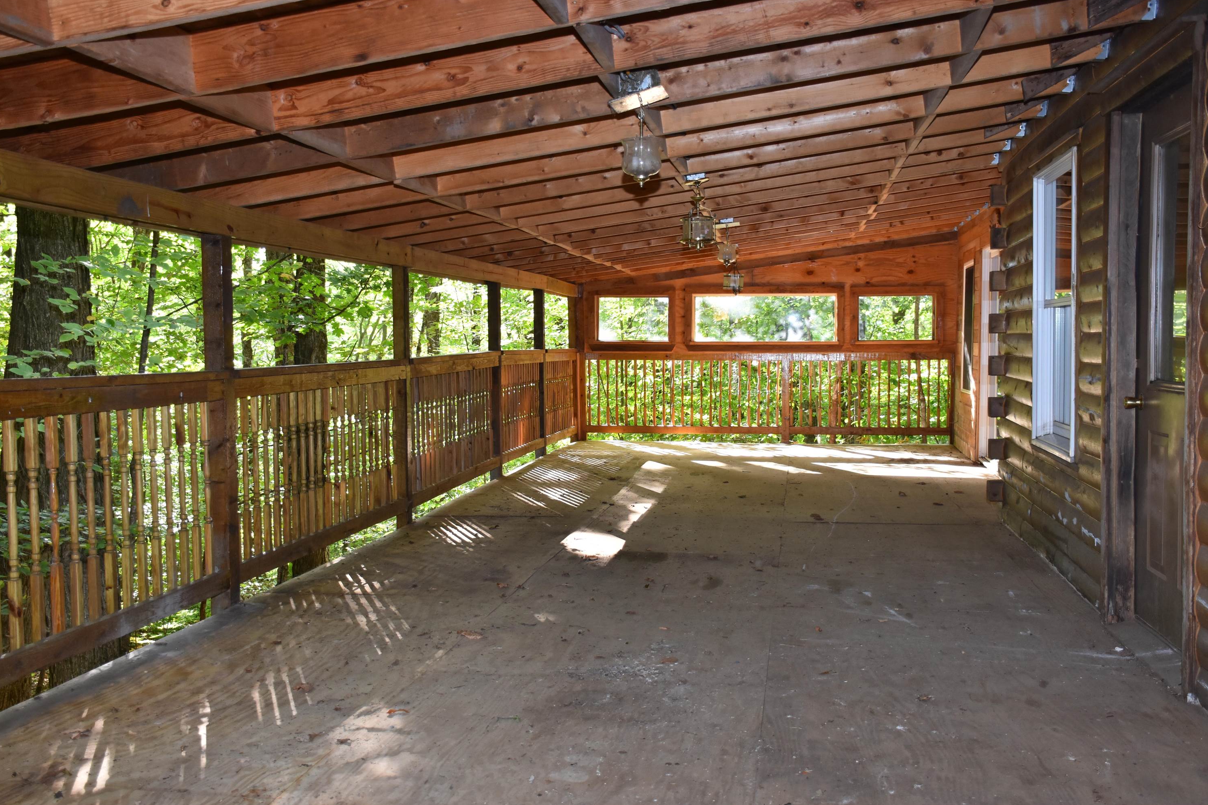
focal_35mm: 36
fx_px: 1192
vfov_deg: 37.3
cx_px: 593
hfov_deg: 53.8
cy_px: 402
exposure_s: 1/60
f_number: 4
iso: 560
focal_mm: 23
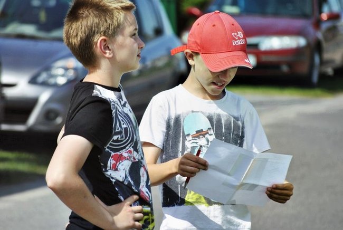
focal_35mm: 300
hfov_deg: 6.9
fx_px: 2864
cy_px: 115
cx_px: 172
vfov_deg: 4.6
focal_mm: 200
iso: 200
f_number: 5.6
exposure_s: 1/800
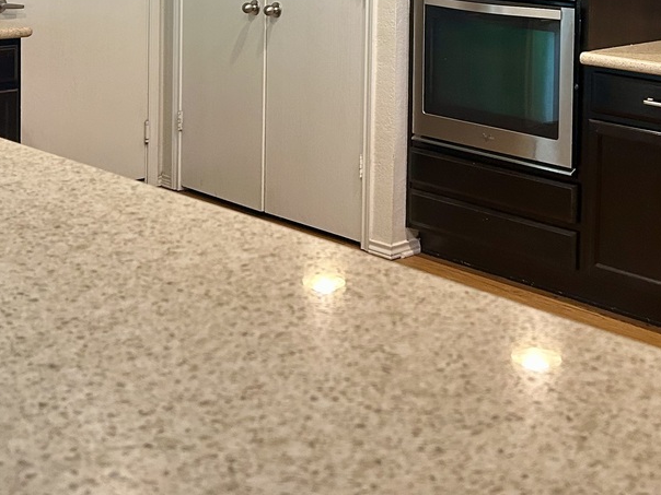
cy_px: -34
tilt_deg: -3.4
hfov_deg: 31.2
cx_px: 378
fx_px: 1184
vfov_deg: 22.5
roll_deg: -0.3
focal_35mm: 62
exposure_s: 1/60
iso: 200
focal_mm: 5.7
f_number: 1.5
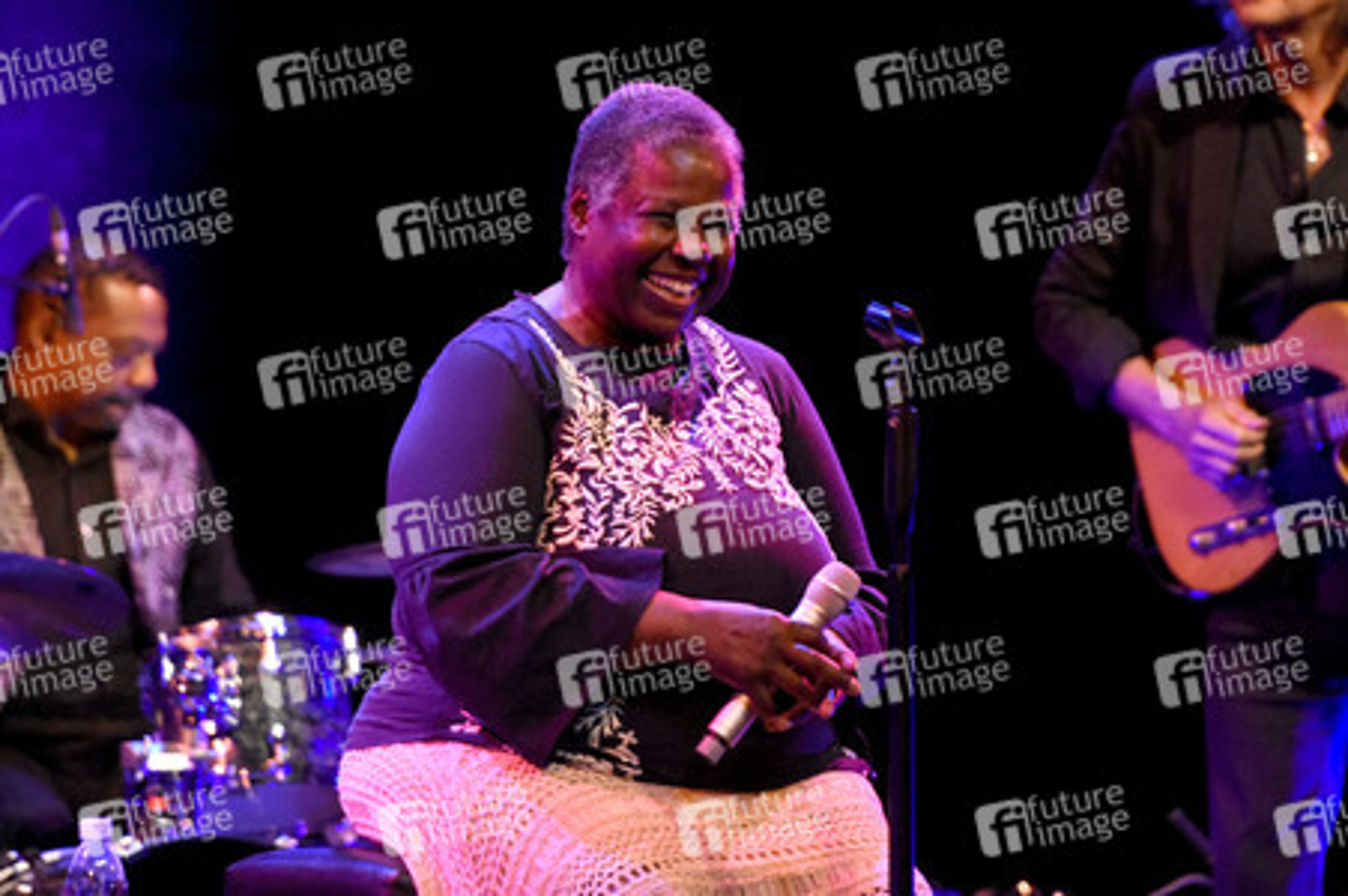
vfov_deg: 4.6
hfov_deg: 6.9
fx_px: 11225
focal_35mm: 300
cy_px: 448
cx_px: 674
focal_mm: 200
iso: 6400
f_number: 2.8
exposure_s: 1/100
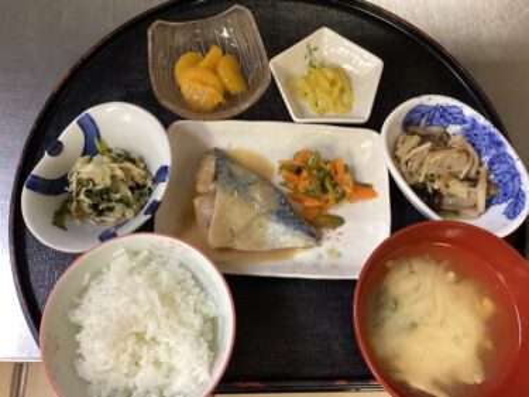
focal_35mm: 31
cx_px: 264
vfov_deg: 45.4
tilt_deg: -71.4
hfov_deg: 58.4
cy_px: 198
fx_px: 474
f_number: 2.4
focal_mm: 3.3
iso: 250
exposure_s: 1/60
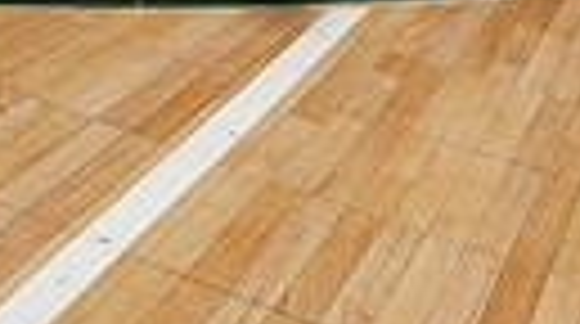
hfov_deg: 24.2
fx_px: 1351
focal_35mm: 88
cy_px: -621
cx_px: 328
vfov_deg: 10.3
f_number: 7.1
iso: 320
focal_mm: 24
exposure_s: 1/250
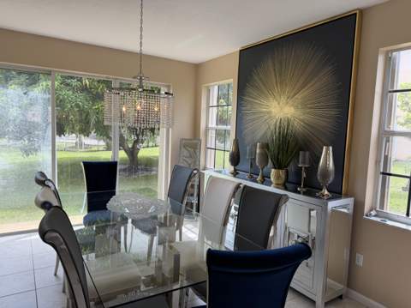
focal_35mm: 24
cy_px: 154
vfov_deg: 56.7
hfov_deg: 71.7
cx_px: 206
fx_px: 285
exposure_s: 1/120
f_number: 1.78
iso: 64
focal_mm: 6.76
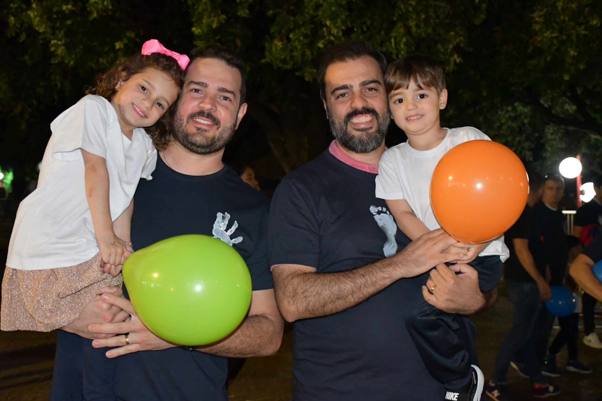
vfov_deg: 29.9
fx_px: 752
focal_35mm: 45
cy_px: 200
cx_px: 301
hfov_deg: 43.6
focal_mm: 30
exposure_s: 1/60
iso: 6400
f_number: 4
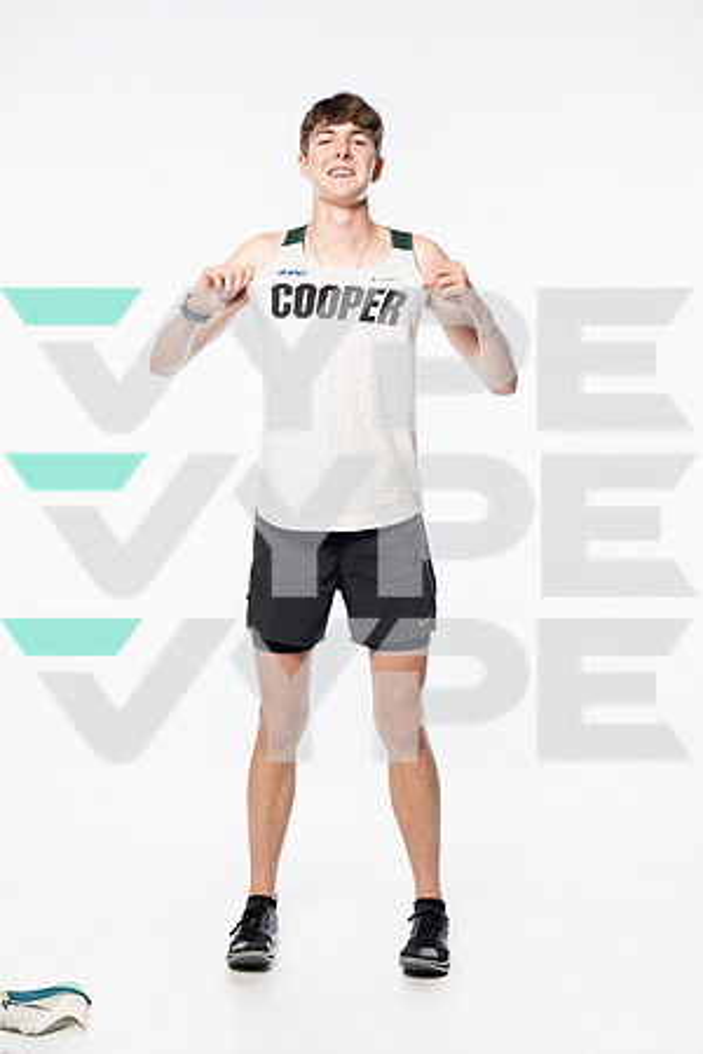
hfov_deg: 29.2
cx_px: 352
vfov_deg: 42.7
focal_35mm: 46
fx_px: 1347
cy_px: 527
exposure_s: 1/250
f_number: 5.6
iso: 640
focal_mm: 46
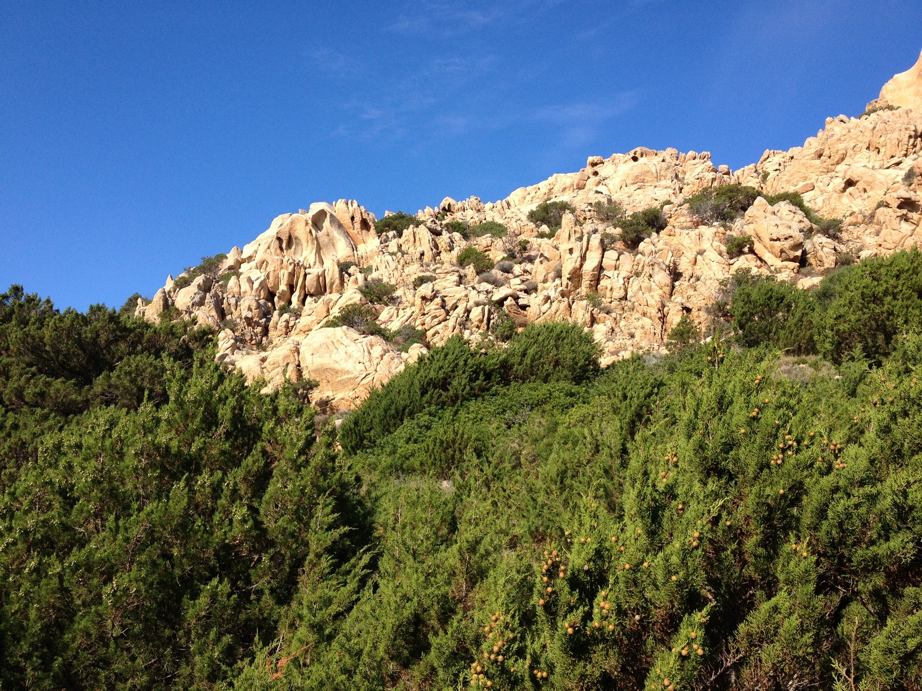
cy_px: 346
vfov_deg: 40.7
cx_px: 461
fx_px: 932
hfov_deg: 52.6
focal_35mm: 35
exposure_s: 1/1082
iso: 64
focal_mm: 4.28
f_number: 2.4
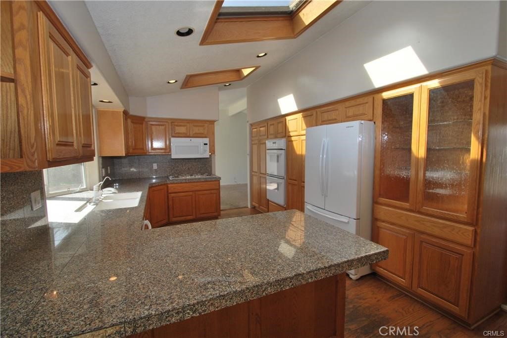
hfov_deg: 100.4
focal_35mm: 15
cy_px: 169
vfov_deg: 77.4
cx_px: 254
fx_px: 211
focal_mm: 10
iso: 200
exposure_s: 1/125
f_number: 5.6
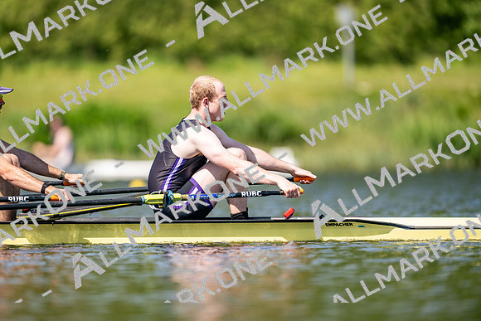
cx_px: 240
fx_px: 8018
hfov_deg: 3.4
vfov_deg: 2.3
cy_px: 160
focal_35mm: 600
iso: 280
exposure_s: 1/2500
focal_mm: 600
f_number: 4
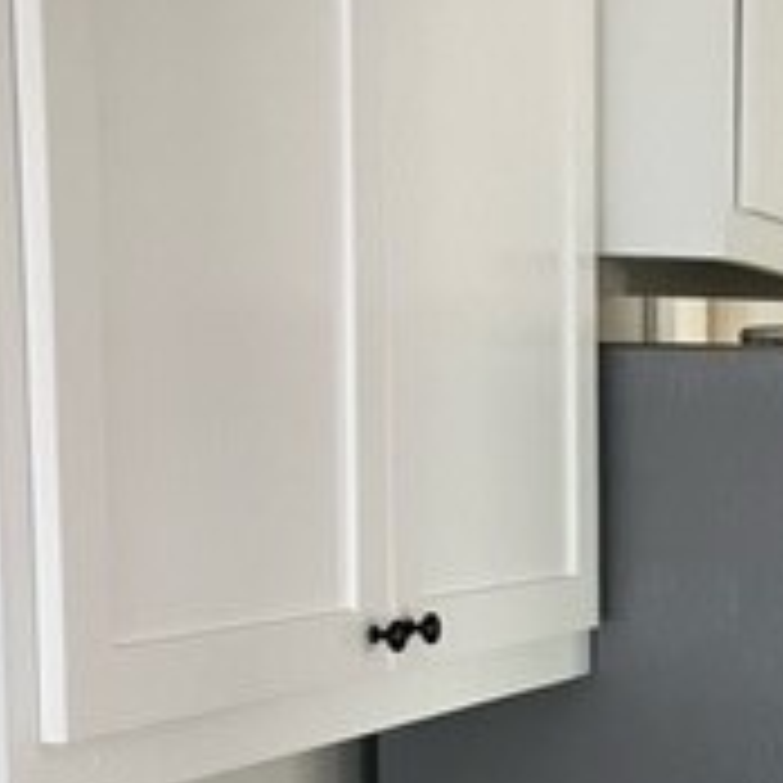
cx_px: 1066
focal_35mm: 91
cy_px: 814
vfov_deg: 18.5
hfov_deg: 17.7
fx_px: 2329
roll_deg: -1.0
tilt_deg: -8.4
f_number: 1.8
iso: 160
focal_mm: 3.99
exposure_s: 1/60
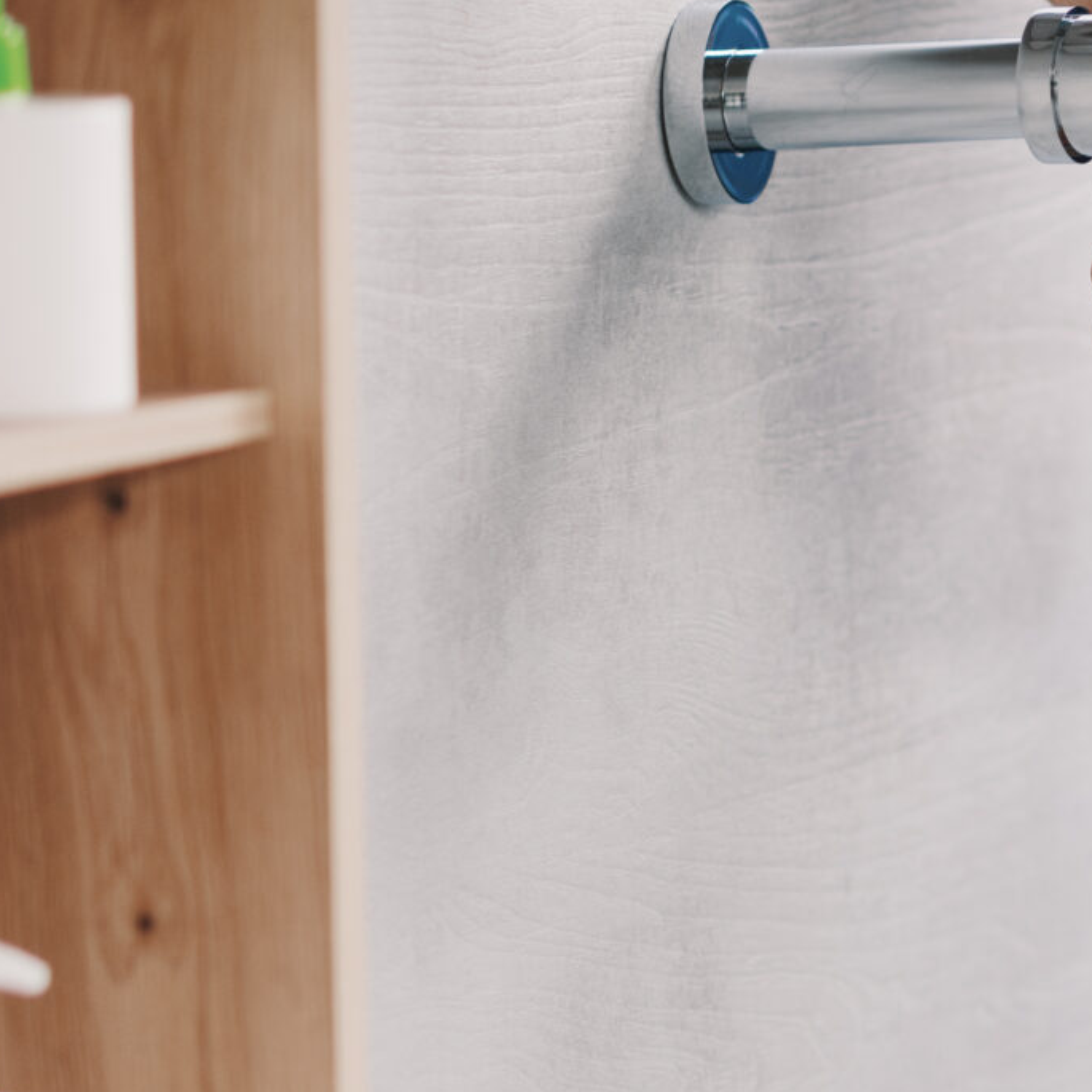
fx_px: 9636
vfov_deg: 6.5
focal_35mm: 270
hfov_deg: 6.4
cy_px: 763
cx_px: 1956
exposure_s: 1/50
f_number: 2.2
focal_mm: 85
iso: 100
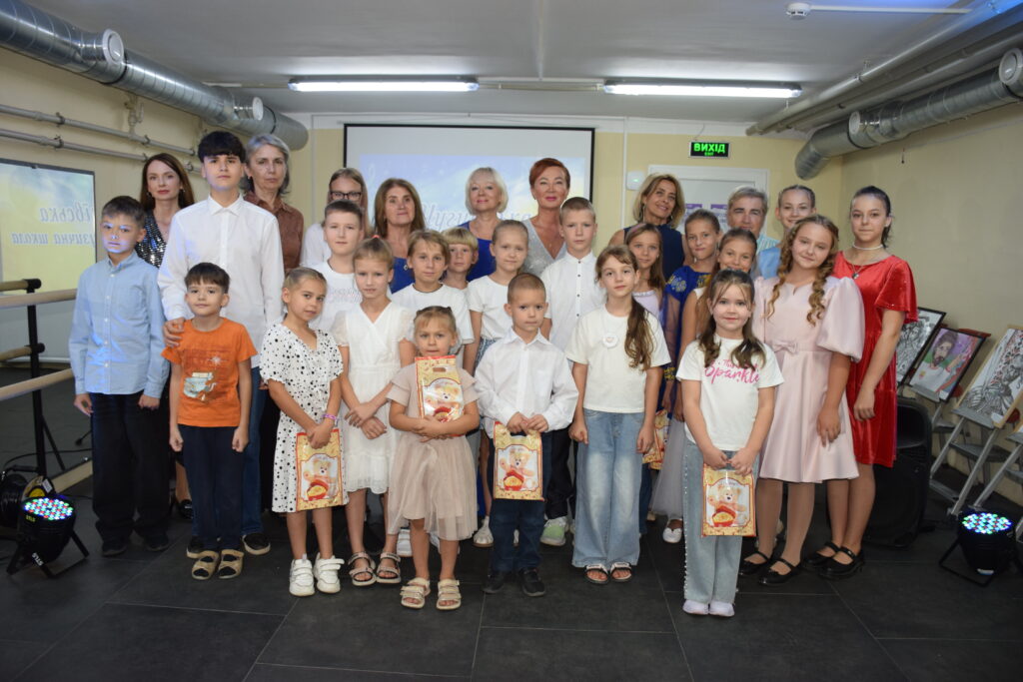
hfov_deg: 67.4
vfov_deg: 47.9
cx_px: 512
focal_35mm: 27
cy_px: 341
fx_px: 767
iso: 800
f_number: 4.5
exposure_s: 1/80
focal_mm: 18
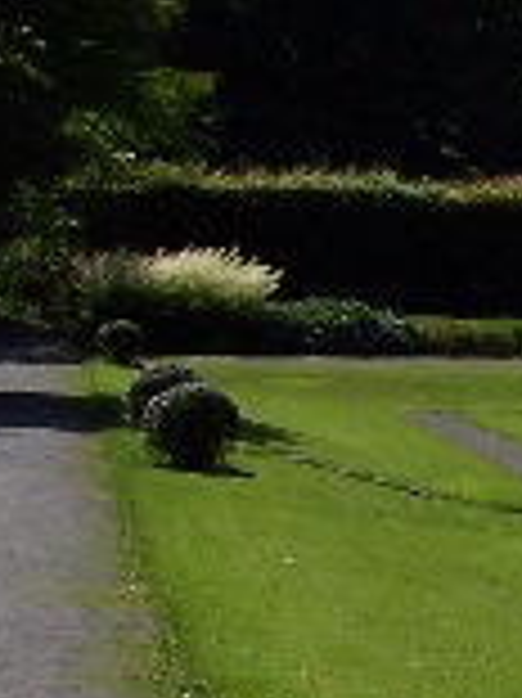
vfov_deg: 10.1
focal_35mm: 196
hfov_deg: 6.7
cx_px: 1701
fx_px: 3946
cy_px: 194
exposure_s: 1/1000
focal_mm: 8
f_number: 4.8
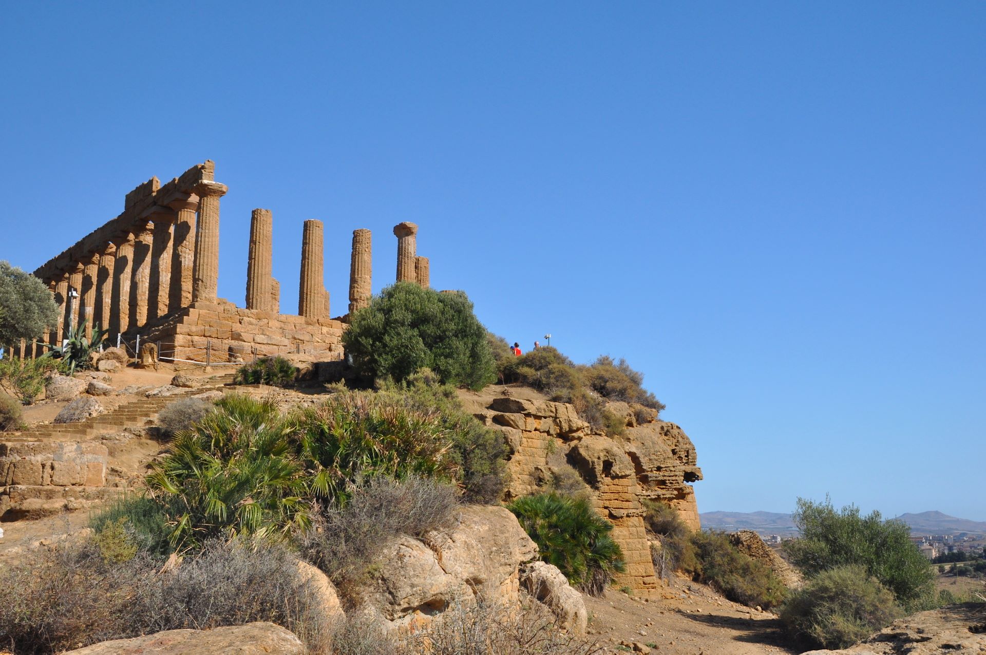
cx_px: 493
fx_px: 985
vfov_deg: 36.8
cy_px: 328
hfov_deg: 53.2
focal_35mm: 36
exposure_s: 1/160
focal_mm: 24
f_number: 13
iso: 320
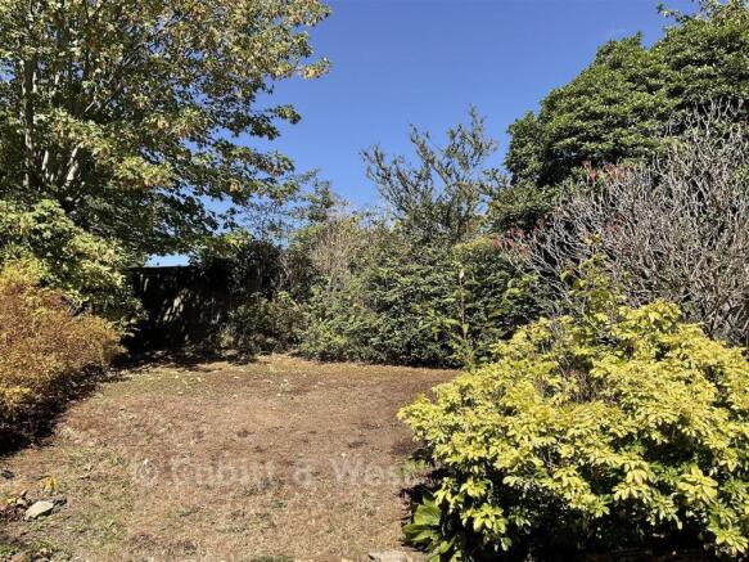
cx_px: 374
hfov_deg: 61.7
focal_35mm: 29
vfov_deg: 48.2
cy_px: 281
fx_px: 627
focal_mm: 3
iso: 16
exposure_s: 1/1577
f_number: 1.8
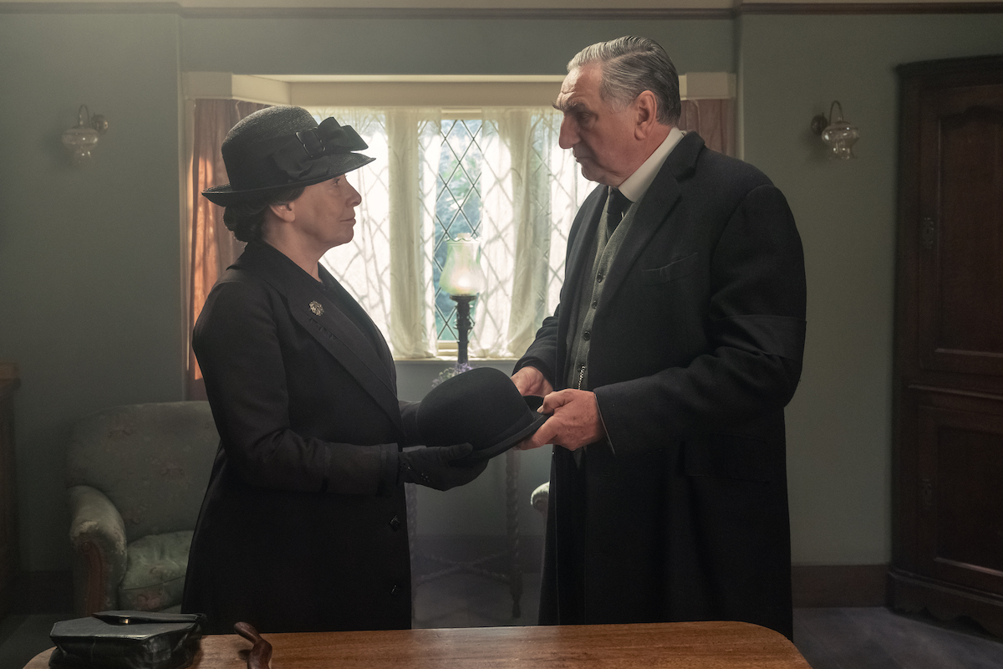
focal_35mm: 37
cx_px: 502
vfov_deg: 35.9
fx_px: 1031
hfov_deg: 51.9
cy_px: 334
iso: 2500
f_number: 5
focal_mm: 37
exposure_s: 1/100
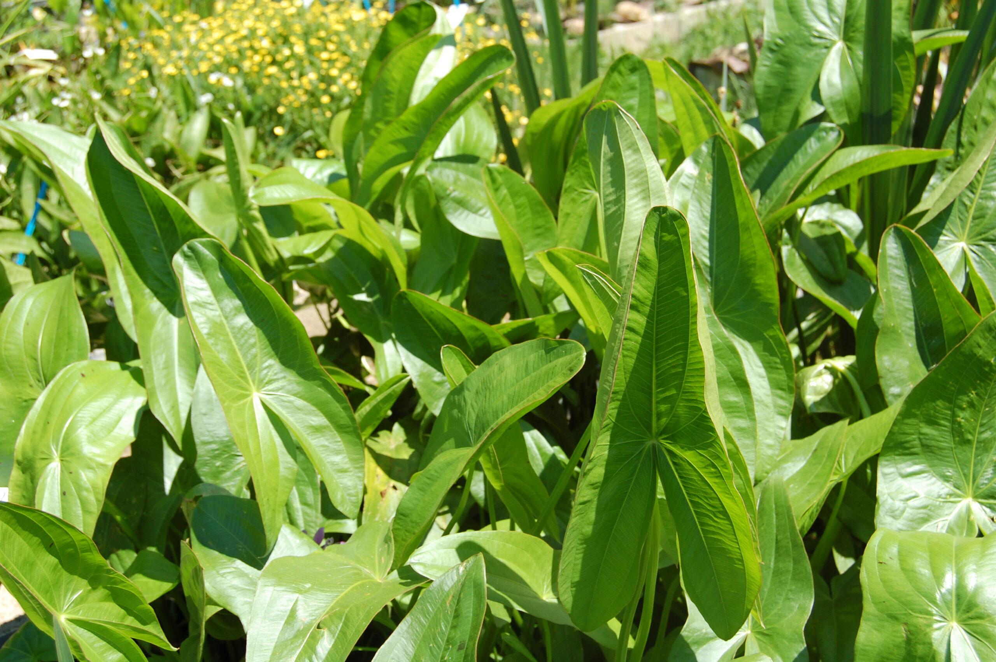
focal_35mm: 46
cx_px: 498
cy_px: 331
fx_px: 1285
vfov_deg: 28.9
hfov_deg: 42.4
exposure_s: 1/200
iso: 200
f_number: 7.1
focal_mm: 31
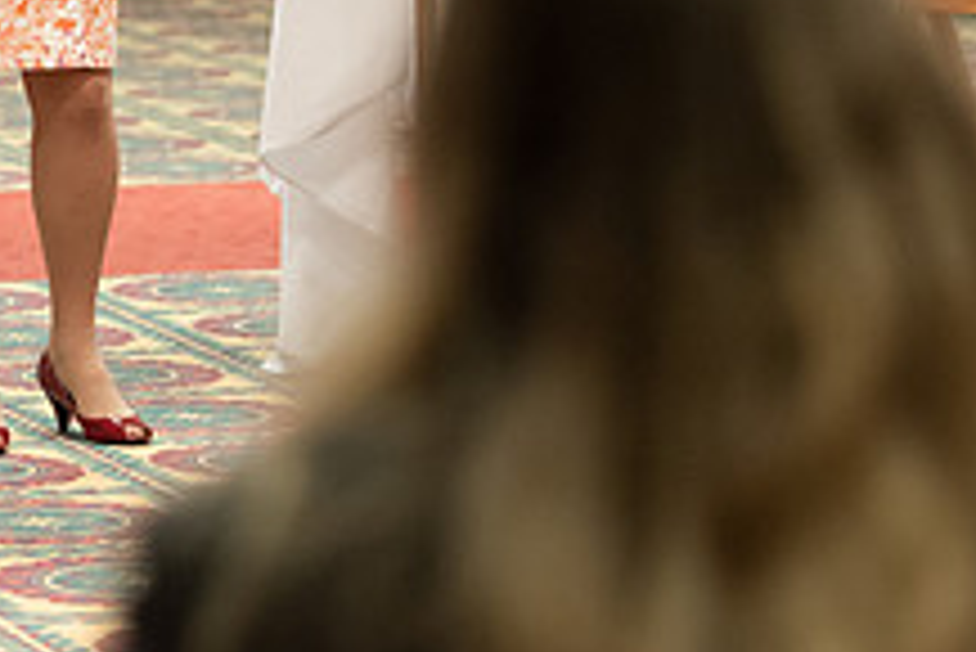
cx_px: 166
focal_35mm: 267
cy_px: -124
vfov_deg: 5.1
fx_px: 7243
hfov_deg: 7.7
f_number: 3.2
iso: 2500
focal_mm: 100
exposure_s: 1/200
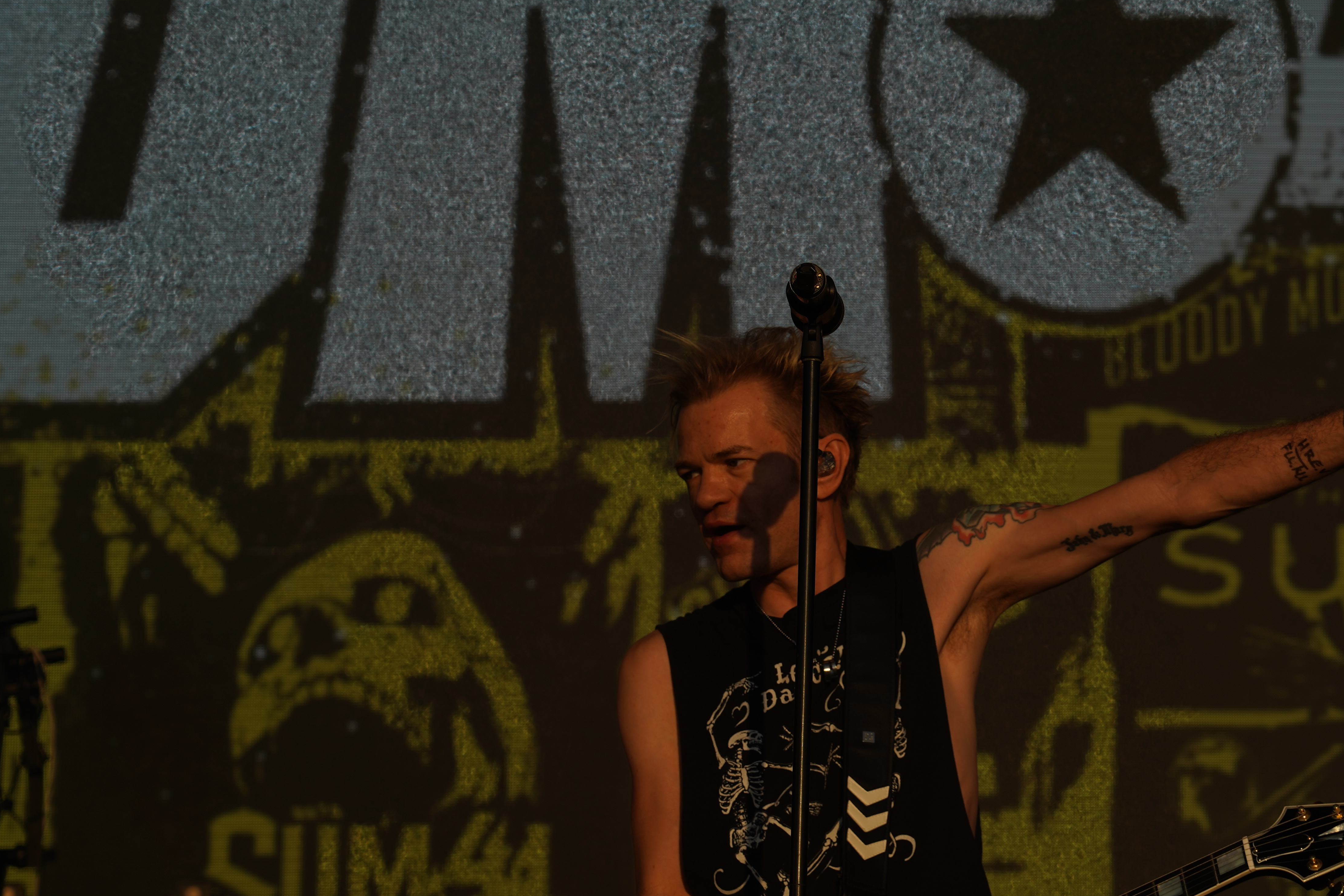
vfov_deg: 9.6
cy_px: 523
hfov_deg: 14.3
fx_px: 5338
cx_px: 904
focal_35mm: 143
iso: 100
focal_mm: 105
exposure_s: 1/800
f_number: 8
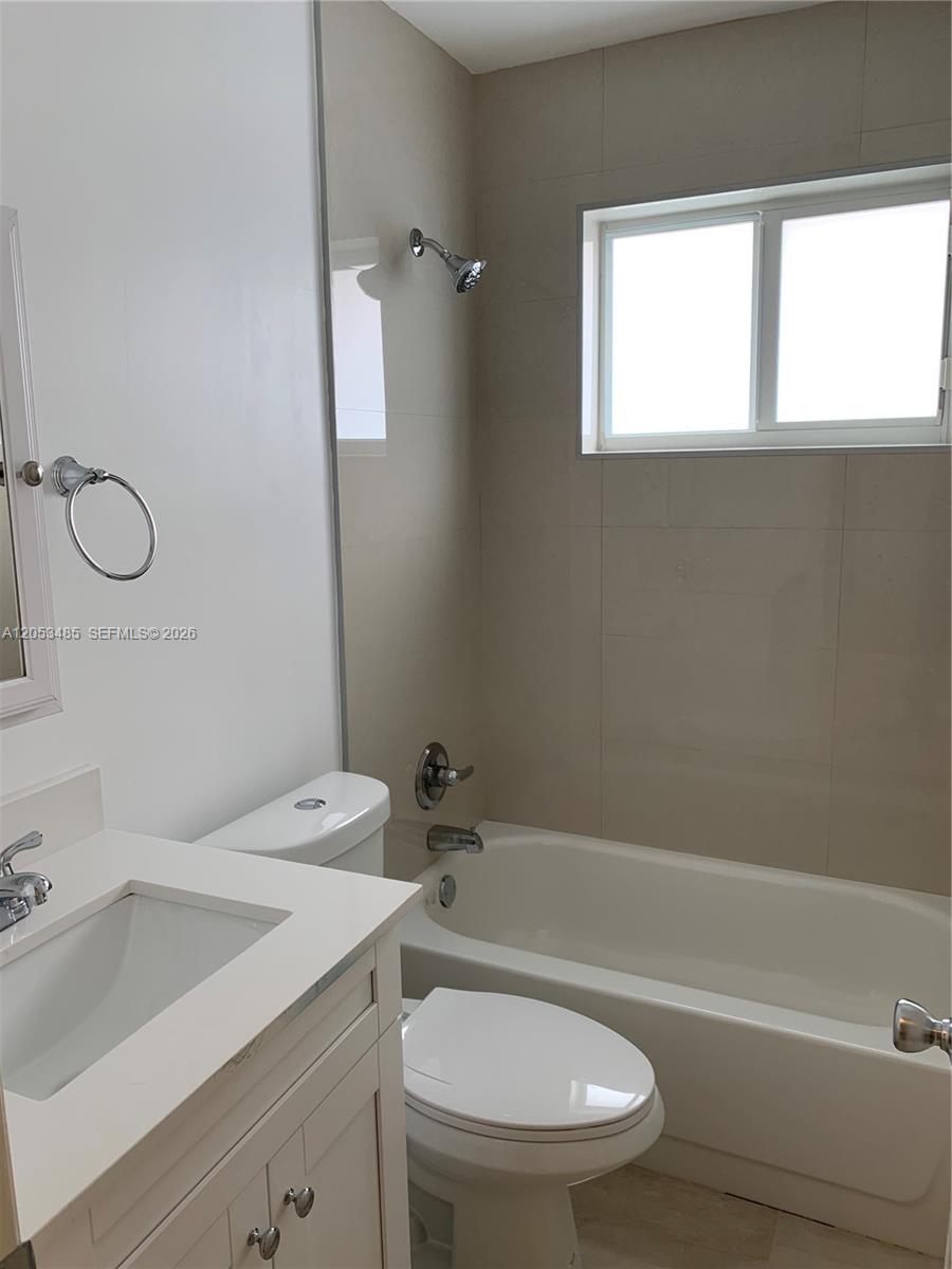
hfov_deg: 53.1
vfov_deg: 67.3
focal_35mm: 26
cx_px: 476
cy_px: 634
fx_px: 953
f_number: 1.8
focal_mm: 4.25
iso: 50
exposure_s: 1/121
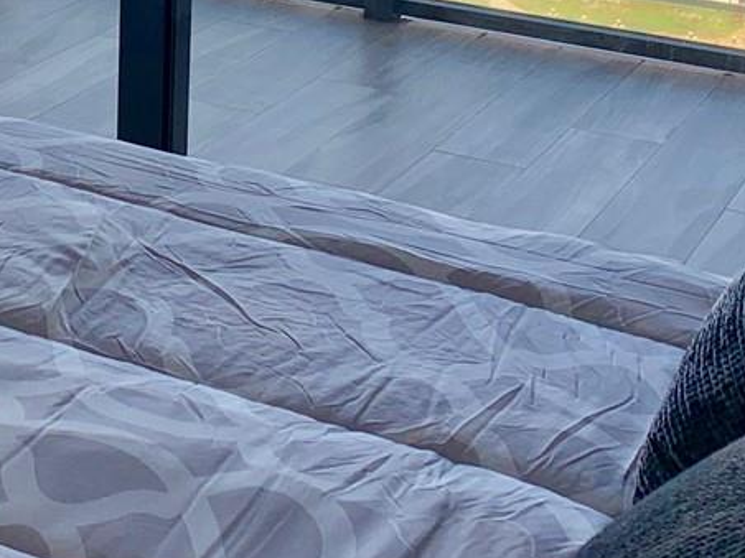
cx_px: -66
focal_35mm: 92
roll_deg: -0.6
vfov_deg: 15.4
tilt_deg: -10.6
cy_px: -148
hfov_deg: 20.4
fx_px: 1980
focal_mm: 4.25
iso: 25
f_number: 1.8
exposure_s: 1/218
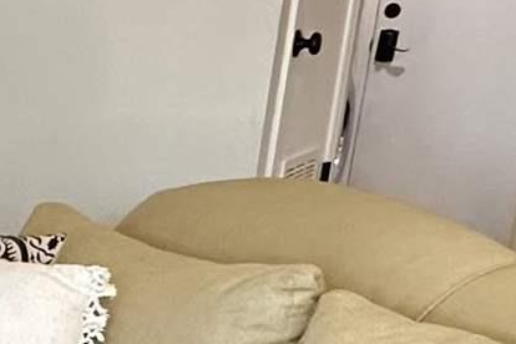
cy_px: 514
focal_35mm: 108
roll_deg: +0.1
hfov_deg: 15.5
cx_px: -481
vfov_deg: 12.1
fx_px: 1548
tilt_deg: -19.0
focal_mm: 2.22
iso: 200
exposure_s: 1/60
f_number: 2.2
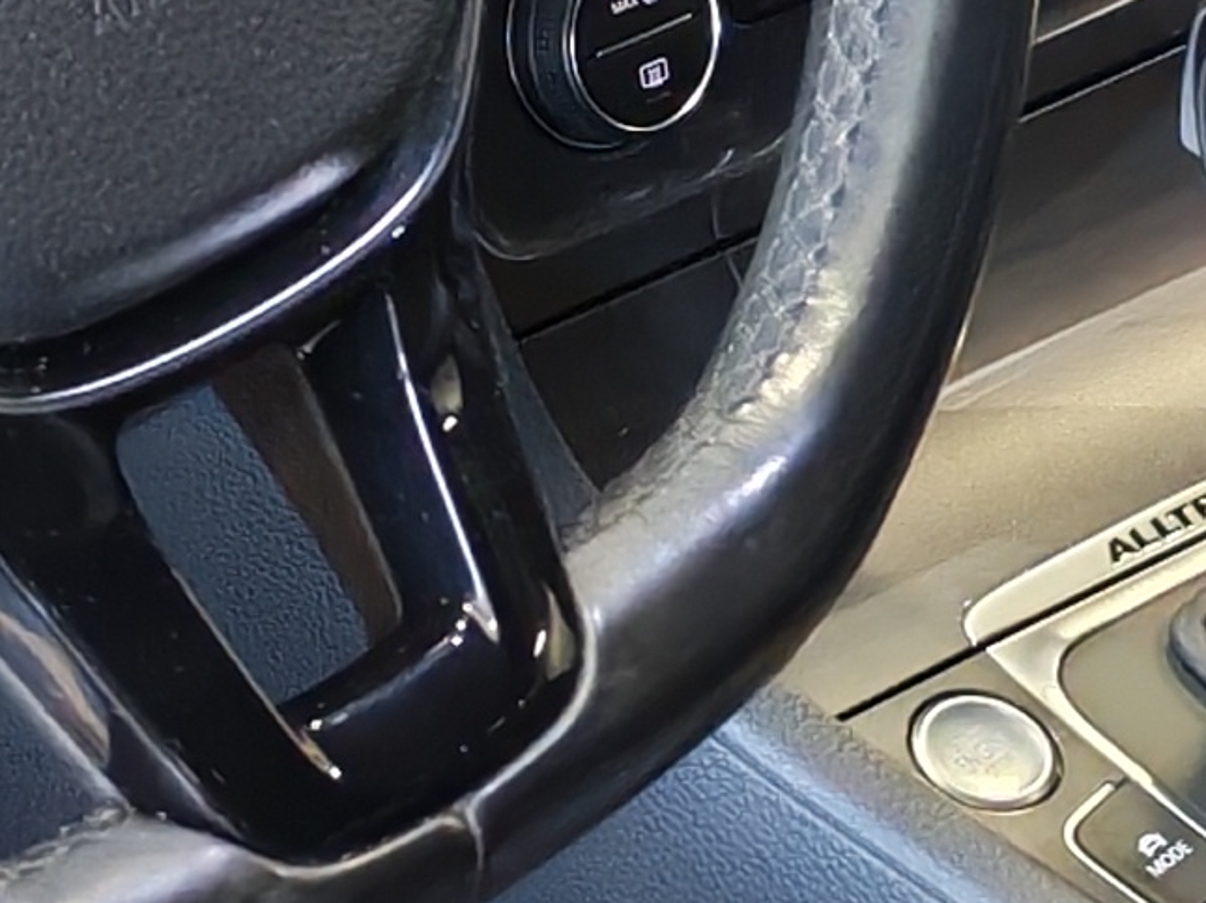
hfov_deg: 10.0
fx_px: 6860
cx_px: 782
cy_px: 486
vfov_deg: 7.5
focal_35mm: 197
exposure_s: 1/100
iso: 1250
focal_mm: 6.12
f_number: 1.9
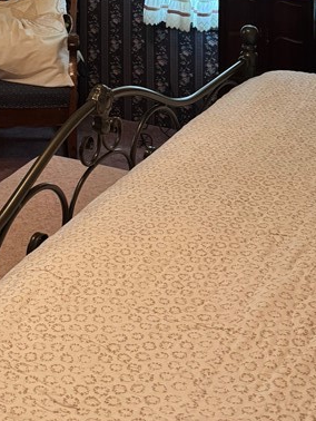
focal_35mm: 65
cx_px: 79
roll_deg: +1.1
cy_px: -86
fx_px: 790
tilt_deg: -4.1
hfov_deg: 22.4
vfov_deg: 26.5
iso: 500
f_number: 1.78
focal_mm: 6.76
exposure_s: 1/60
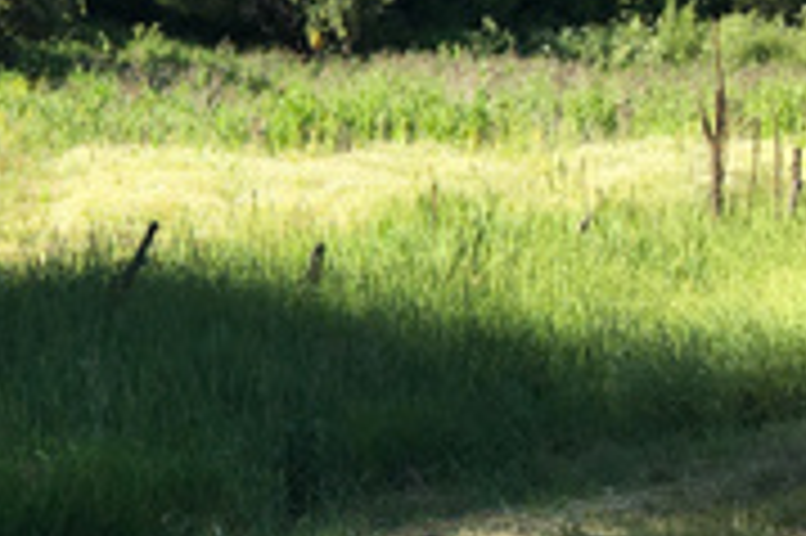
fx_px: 2416
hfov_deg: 17.8
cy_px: 257
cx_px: -225
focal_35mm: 108
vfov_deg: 12.7
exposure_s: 1/905
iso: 25
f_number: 2.2
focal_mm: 4.15
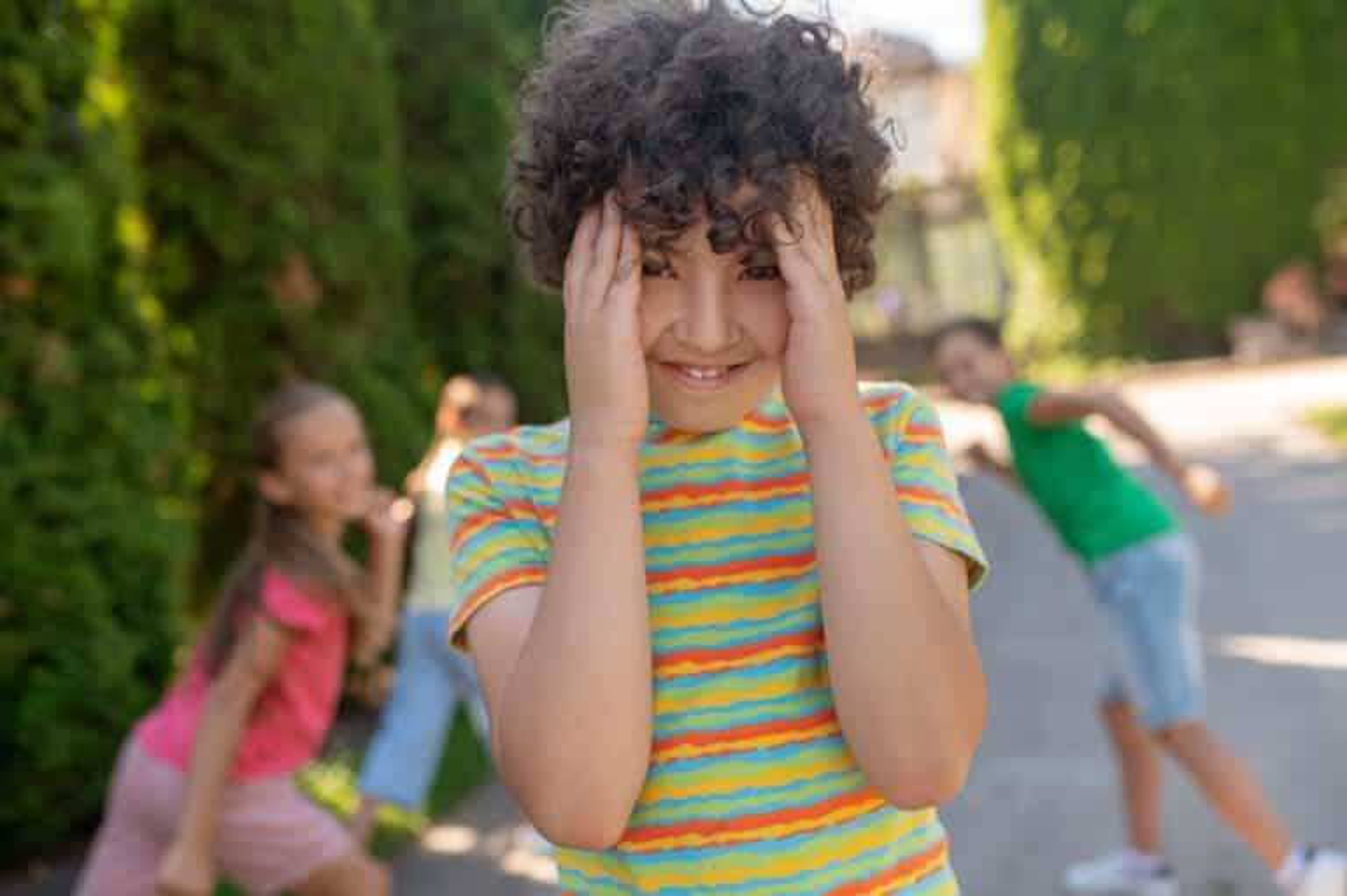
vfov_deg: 37.8
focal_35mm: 35
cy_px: 448
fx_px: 1309
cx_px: 674
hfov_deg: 54.5
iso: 200
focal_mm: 35
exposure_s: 1/640
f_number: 2.8
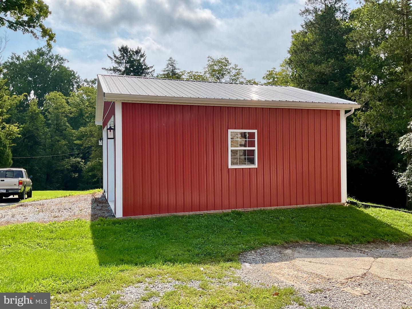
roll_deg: -0.2
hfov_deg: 61.7
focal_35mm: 29
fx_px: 345
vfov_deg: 48.2
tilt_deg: +0.4
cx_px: 206
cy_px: 154
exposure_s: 1/1730
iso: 16
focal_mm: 3
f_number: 1.8
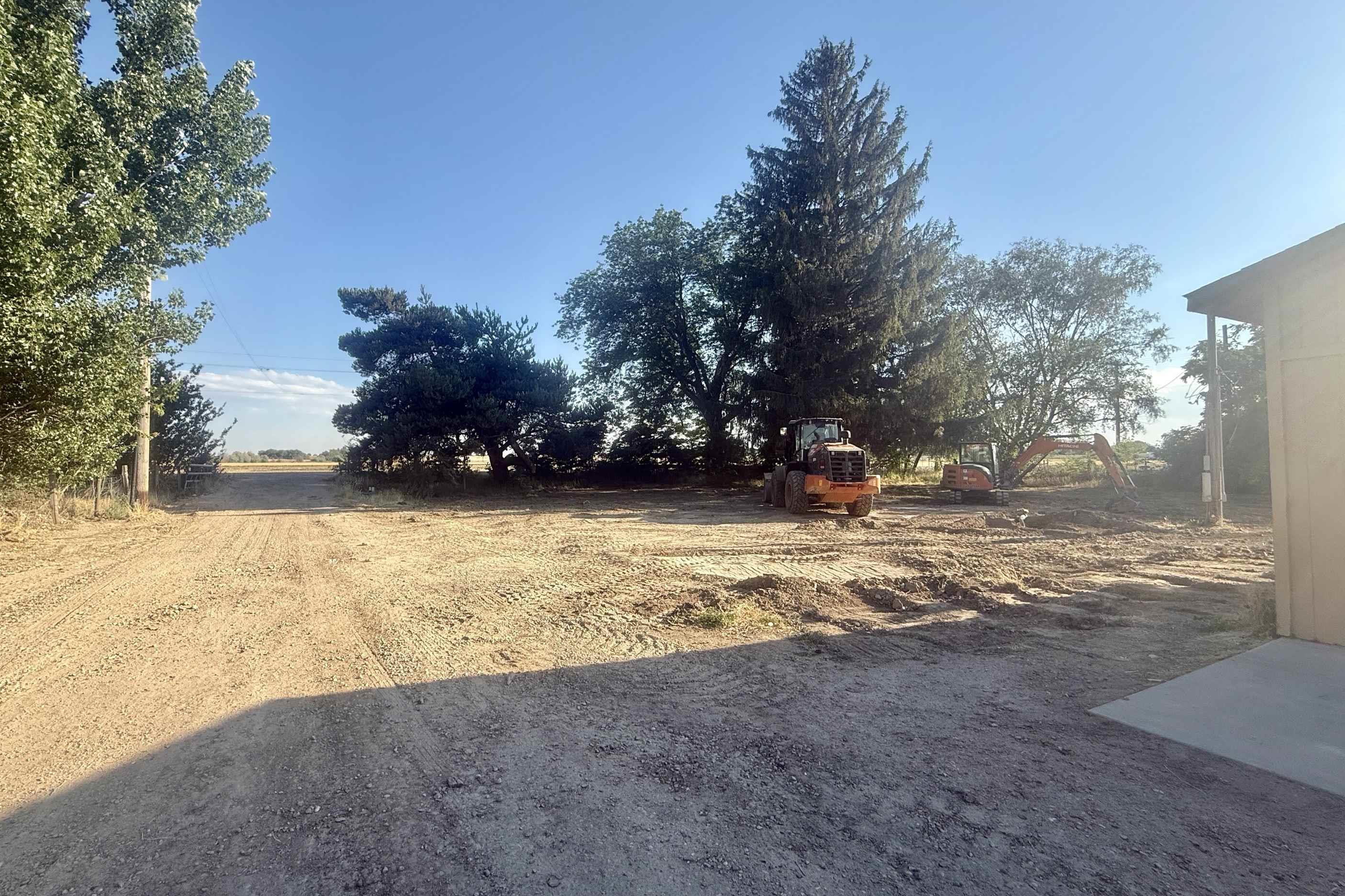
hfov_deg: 96.6
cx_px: 622
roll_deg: +0.3
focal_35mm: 16
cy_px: 446
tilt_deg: +1.6
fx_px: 598
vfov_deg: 73.7
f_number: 2.2
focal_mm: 2.22
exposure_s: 1/914
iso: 50
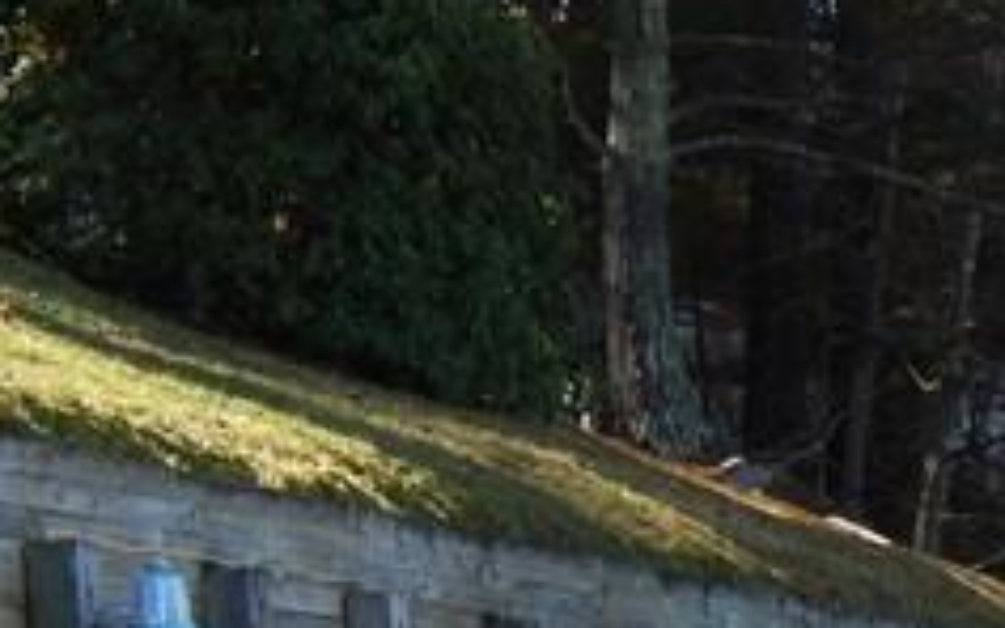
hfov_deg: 9.0
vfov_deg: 5.8
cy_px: 870
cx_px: 1688
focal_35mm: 224
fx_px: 6134
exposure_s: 1/320
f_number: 3.7
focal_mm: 8.6
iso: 125
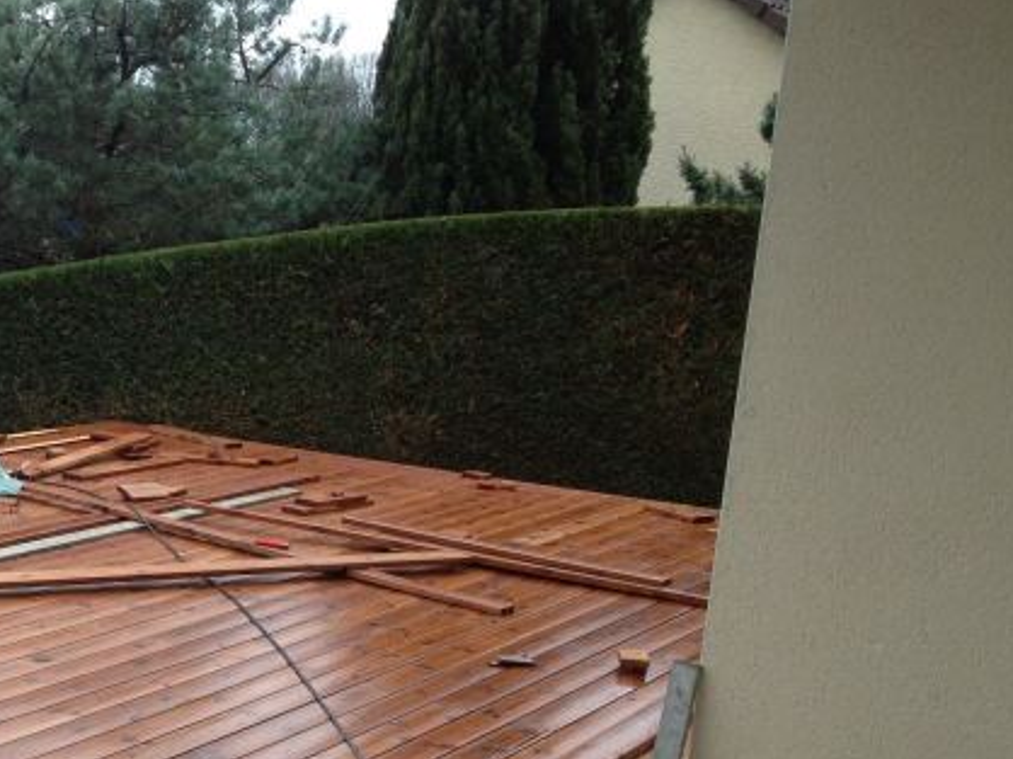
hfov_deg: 27.9
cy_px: 638
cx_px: 95
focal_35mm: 67
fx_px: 1960
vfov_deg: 21.6
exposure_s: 1/60
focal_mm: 4.28
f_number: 2.4
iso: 64
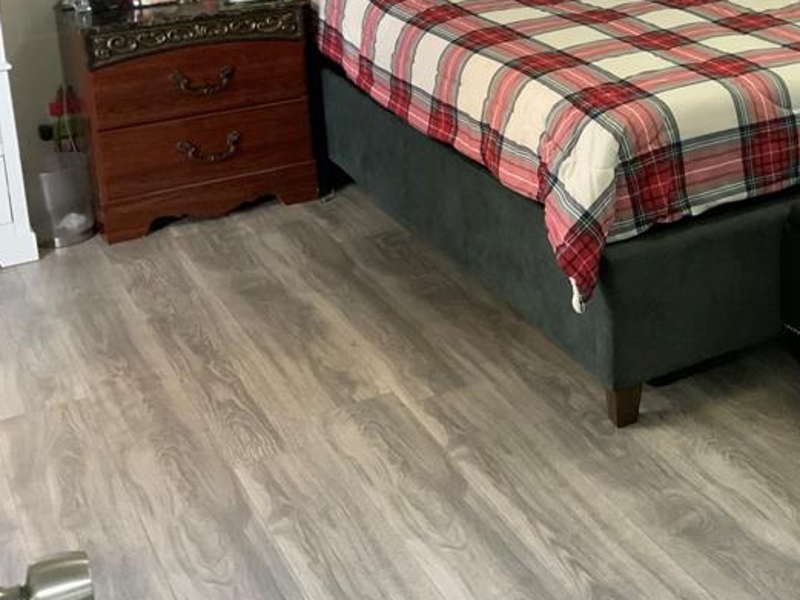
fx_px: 1318
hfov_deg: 31.5
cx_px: 780
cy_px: 29
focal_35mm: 57
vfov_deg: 24.7
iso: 250
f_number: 1.8
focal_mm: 3
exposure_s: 1/40
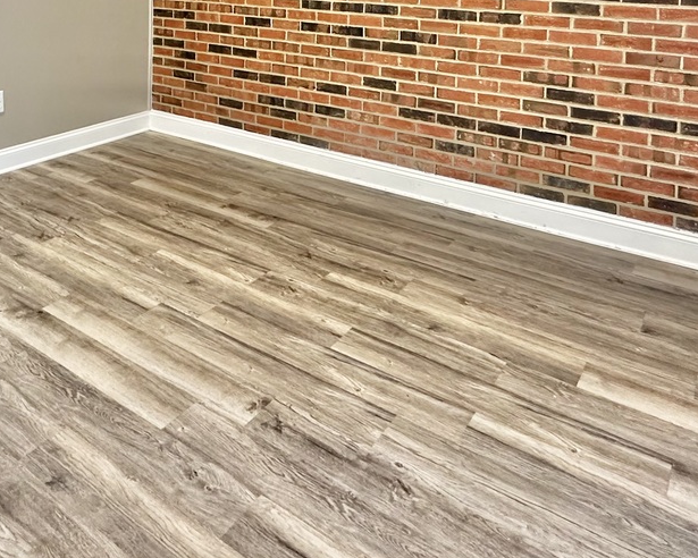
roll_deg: -0.7
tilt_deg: -3.2
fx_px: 661
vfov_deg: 39.7
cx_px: 249
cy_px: -14
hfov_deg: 54.8
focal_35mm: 32
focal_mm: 2.22
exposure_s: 1/60
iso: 250
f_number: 2.2
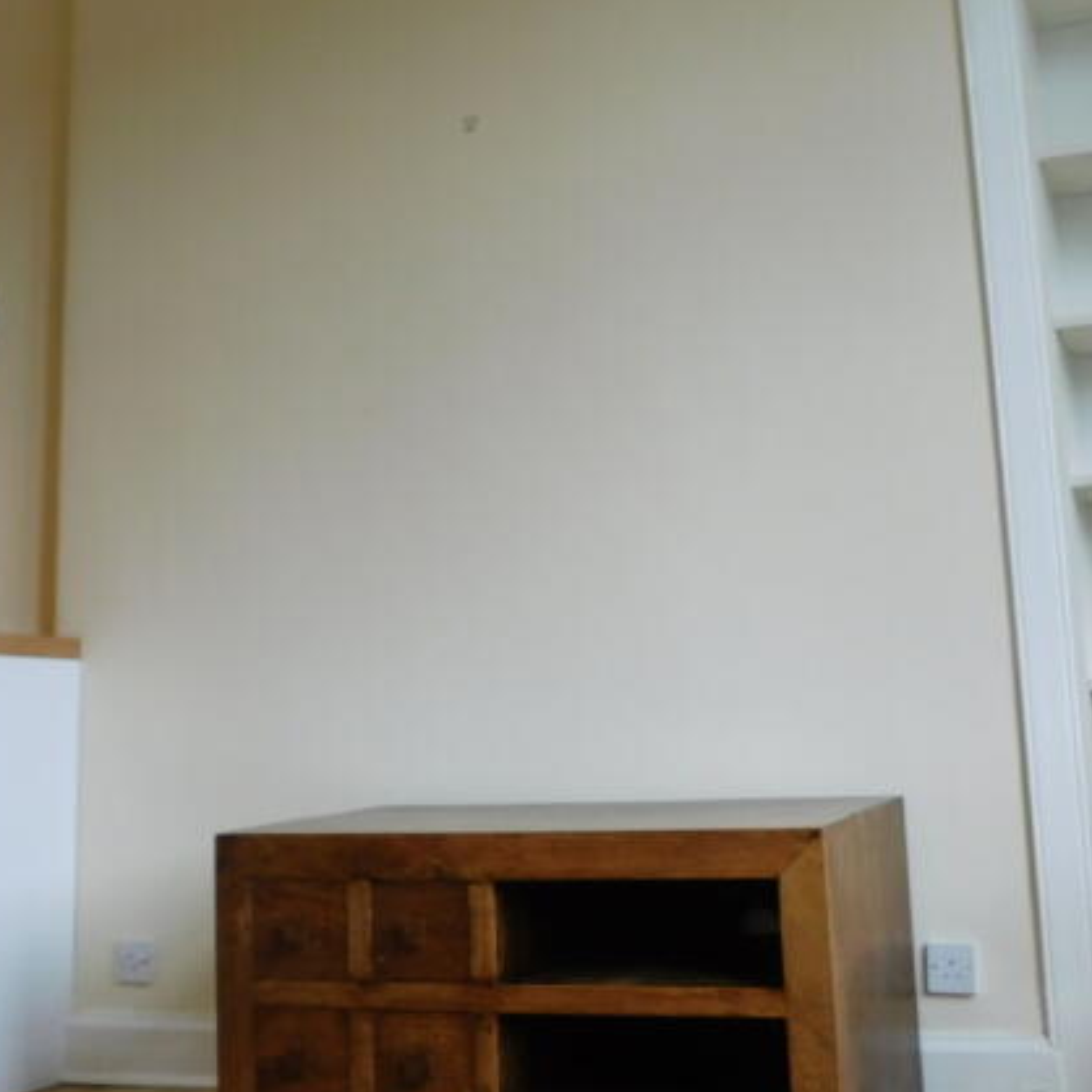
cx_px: 551
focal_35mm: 52
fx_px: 1856
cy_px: 324
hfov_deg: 32.8
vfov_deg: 32.4
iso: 125
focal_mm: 4.1
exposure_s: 1/100
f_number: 3
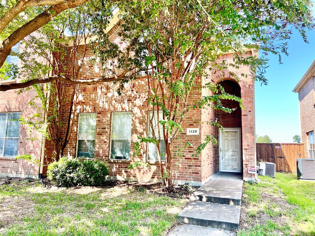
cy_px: 118
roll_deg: -1.9
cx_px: 158
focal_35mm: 26
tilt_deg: +7.6
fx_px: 237
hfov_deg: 67.3
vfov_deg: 53.1
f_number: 1.5
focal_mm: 5.7
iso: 50
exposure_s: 1/358
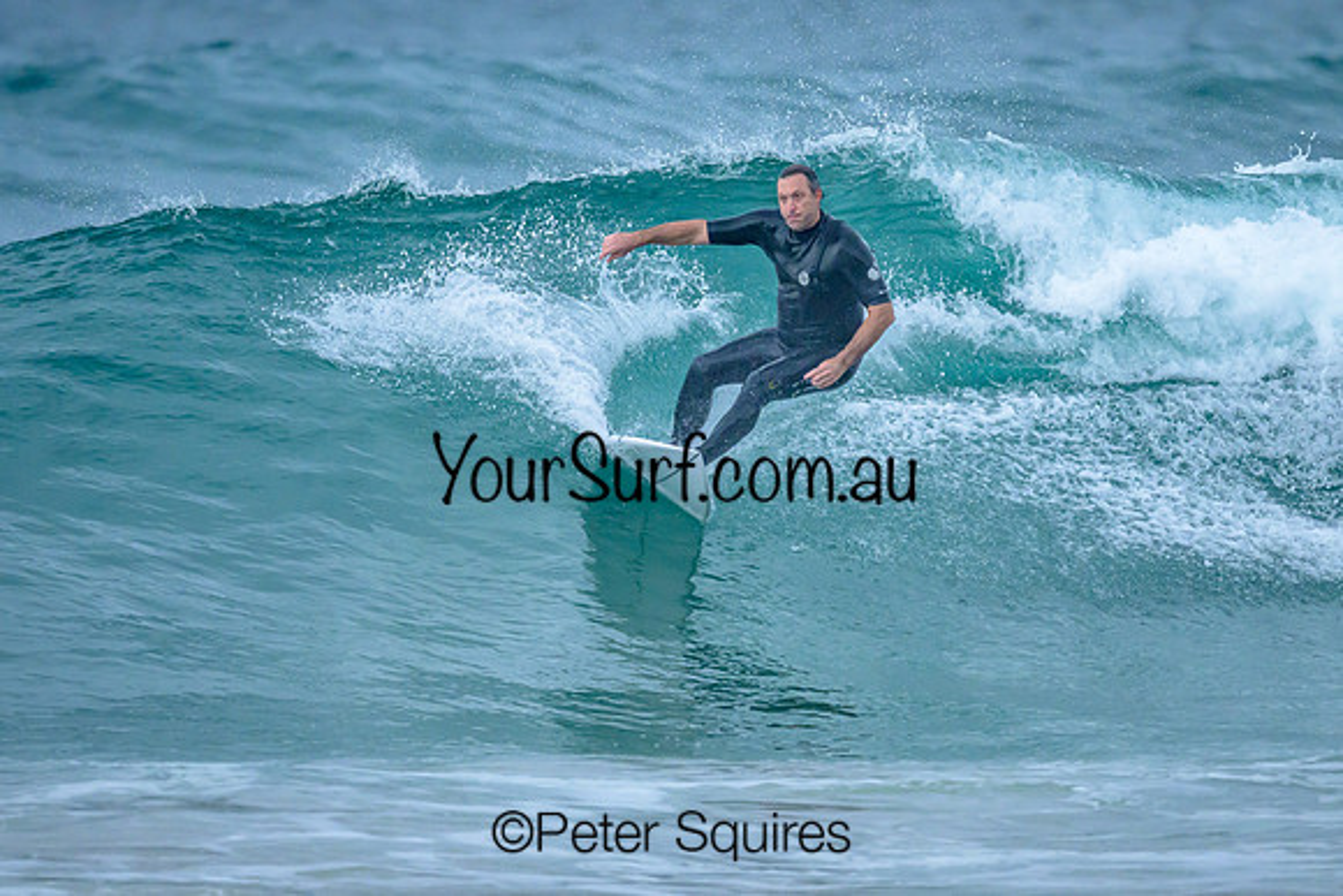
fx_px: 40833
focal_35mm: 1094
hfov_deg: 1.9
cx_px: 716
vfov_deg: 1.3
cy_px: 359
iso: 2000
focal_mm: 800
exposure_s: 1/3200
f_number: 6.3
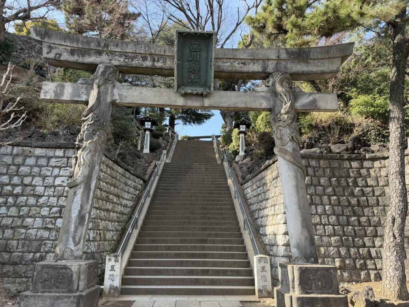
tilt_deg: +16.1
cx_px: 204
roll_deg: -1.0
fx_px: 284
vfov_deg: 56.8
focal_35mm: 24
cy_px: 154
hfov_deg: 71.6
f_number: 1.78
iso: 100
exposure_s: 1/868
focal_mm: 6.76
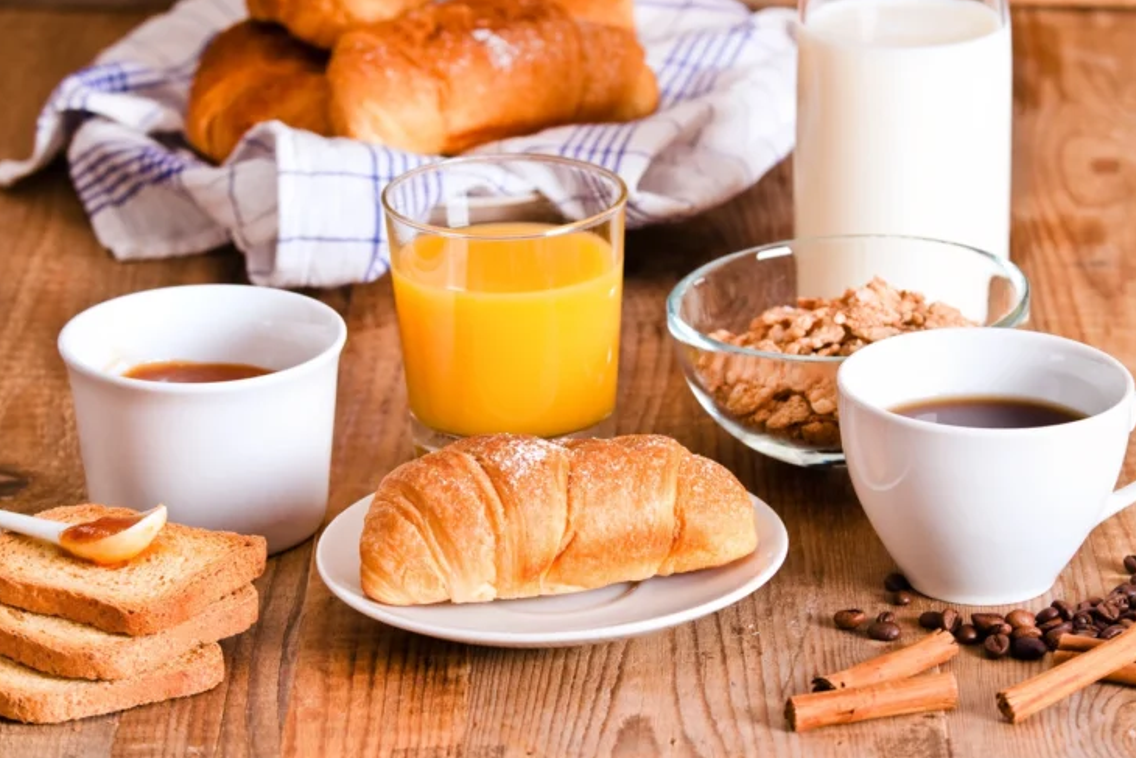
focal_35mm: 142
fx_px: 4481
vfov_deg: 9.7
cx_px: 562
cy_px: 377
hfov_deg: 14.4
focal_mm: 90
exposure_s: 1/125
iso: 200
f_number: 6.3
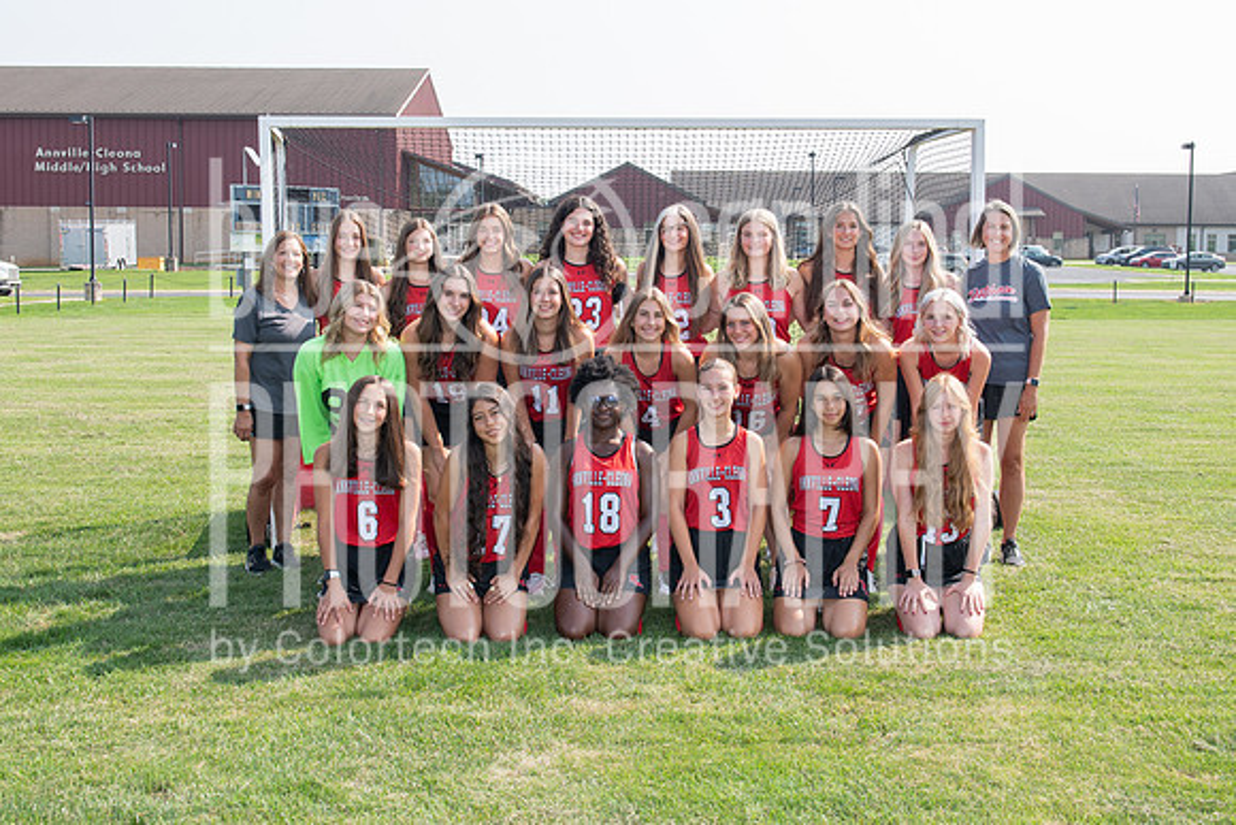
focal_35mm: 43
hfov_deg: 45.5
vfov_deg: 31.2
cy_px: 364
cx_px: 628
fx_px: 1474
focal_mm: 32
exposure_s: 1/250
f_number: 8
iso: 250
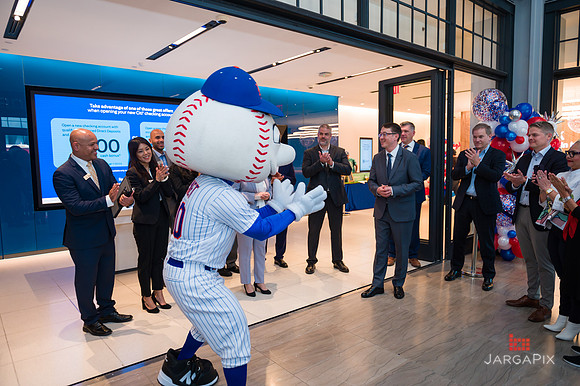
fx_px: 386
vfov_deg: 53.1
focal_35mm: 24
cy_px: 193
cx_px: 290
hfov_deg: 73.8
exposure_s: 1/200
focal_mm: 24
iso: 800
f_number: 4
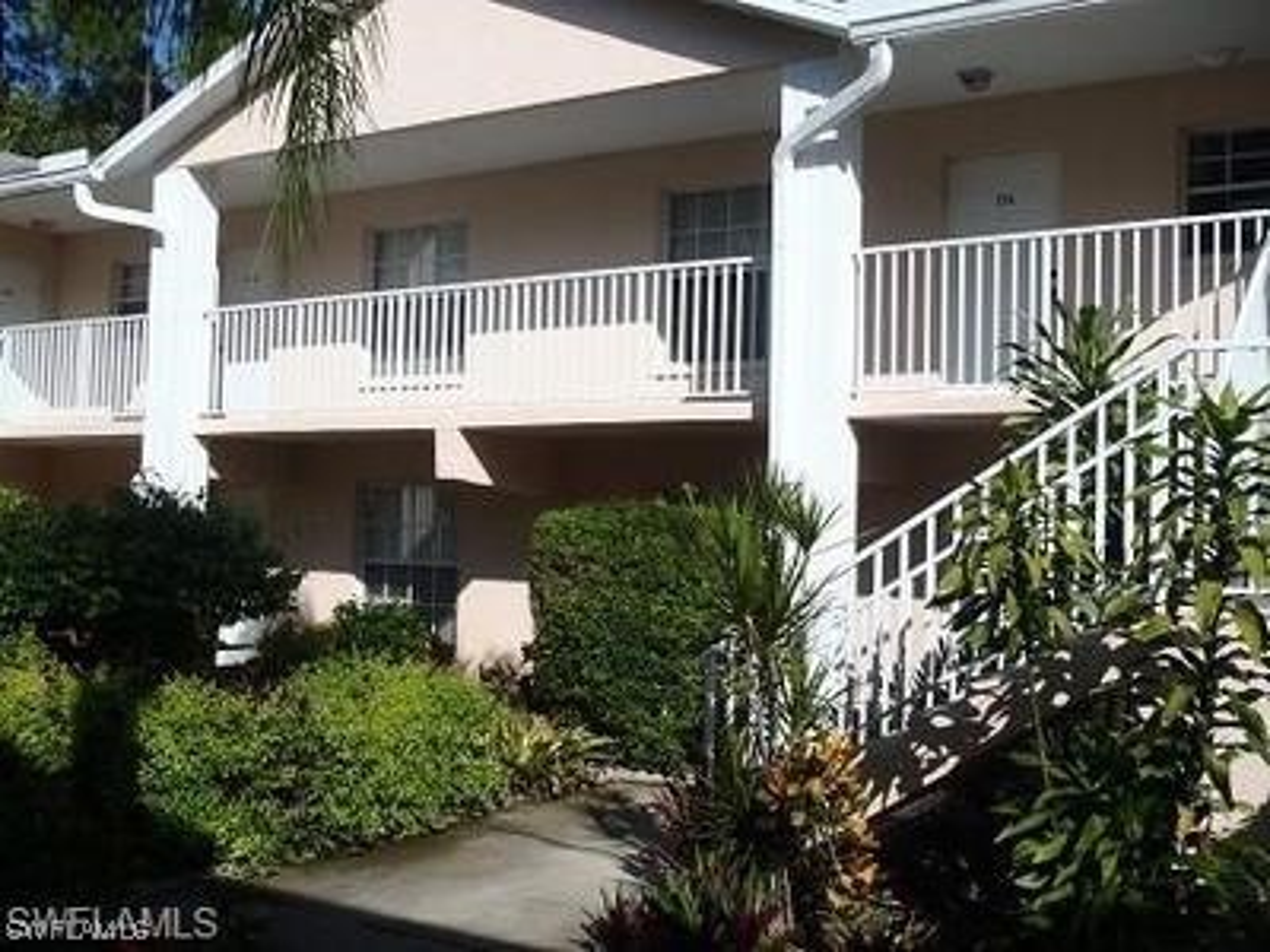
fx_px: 1394
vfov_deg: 37.7
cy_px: 476
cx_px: 635
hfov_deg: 49.0
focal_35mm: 38
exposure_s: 1/80
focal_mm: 6.83
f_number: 13
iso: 80
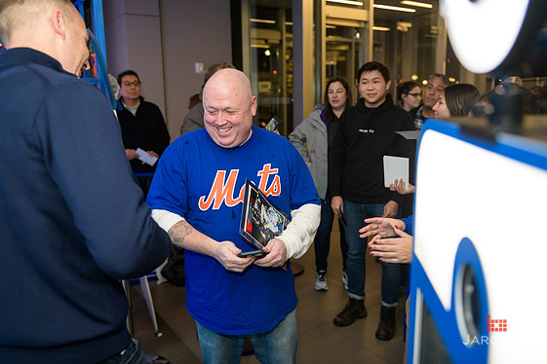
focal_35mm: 30
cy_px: 178
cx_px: 273
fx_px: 456
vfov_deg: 43.6
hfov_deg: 61.9
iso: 400
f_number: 3.2
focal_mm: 29
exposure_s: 1/125
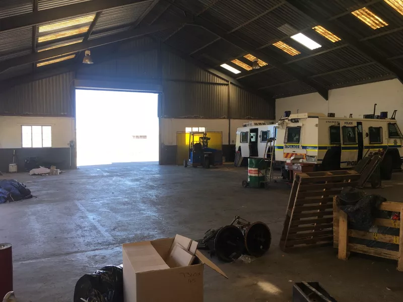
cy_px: 151
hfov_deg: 61.7
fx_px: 338
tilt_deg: -1.5
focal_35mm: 29
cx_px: 202
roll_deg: -0.2
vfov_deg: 48.2
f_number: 2.2
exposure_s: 1/100
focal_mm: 4.15
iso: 25
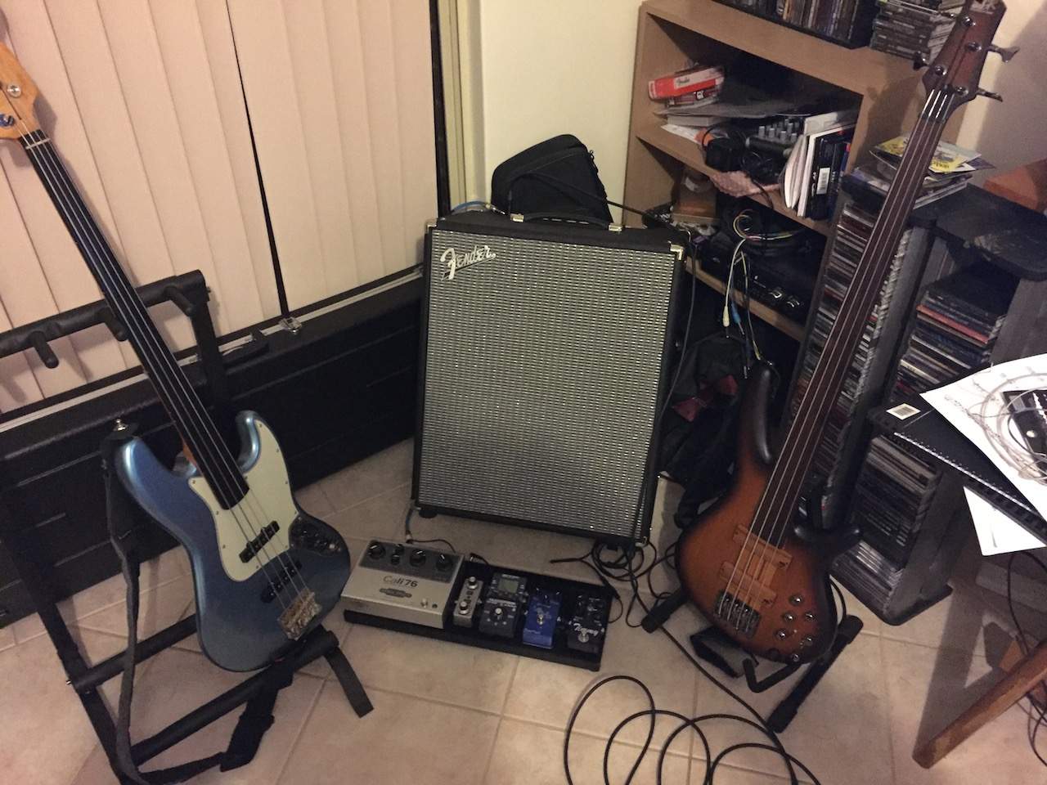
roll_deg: +1.8
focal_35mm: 29
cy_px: 392
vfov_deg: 48.2
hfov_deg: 61.7
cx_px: 524
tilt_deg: -38.2
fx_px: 877
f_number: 2.2
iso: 1000
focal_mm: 4.15
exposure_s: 1/17
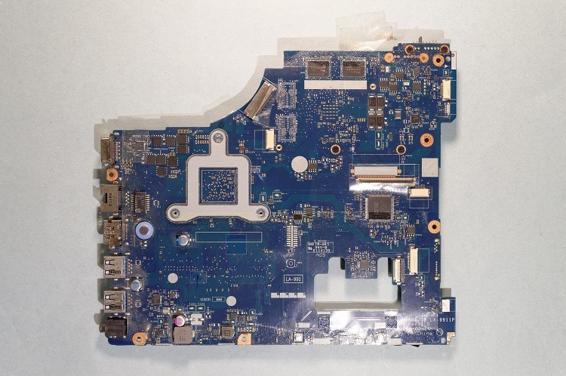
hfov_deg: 49.6
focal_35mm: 39
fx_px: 612
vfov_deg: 34.1
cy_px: 188
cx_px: 283
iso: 100
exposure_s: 1/4
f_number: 8
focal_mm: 26
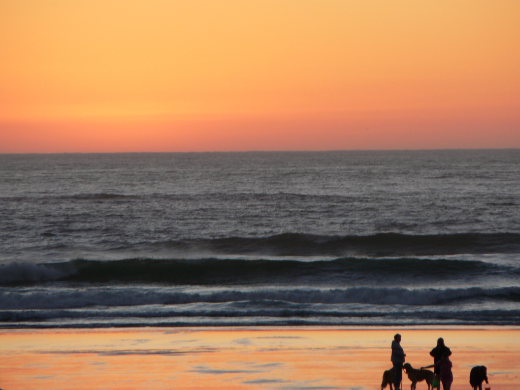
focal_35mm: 432
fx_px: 6489
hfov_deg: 4.6
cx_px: 260
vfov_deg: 3.4
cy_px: 195
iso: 80
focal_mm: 72
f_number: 4
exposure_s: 1/100
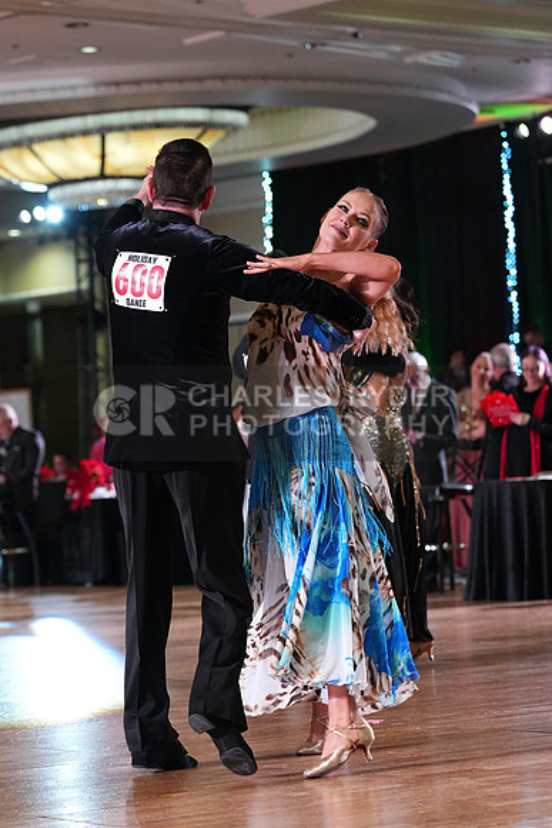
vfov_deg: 16.6
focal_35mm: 123
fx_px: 2827
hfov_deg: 11.2
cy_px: 414
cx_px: 276
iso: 6400
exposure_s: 1/400
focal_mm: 123
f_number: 4.5
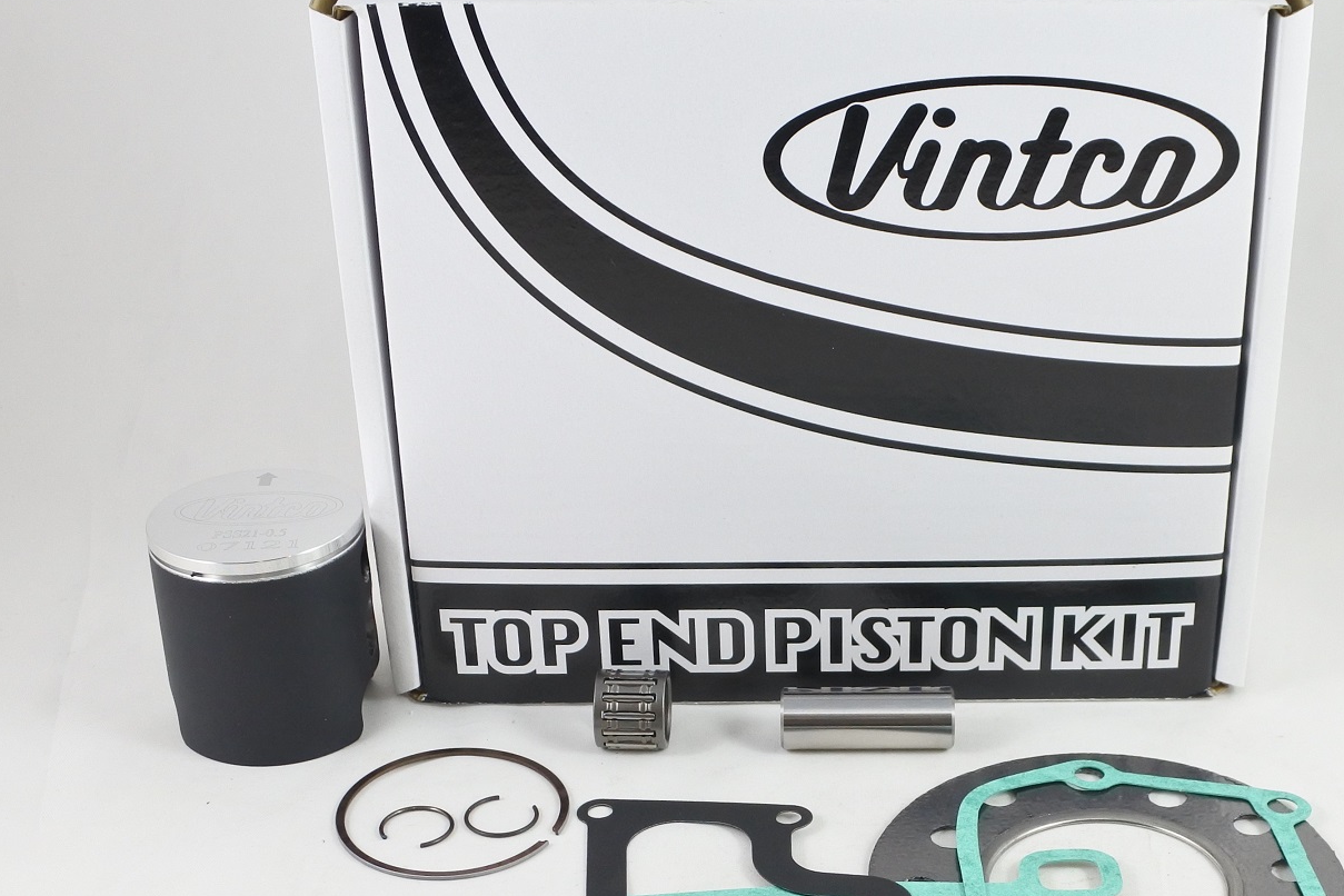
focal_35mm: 45
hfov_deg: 43.5
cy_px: 566
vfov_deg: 29.7
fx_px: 1680
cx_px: 770
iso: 450
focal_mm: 11.2
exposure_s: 1/125
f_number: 3.8
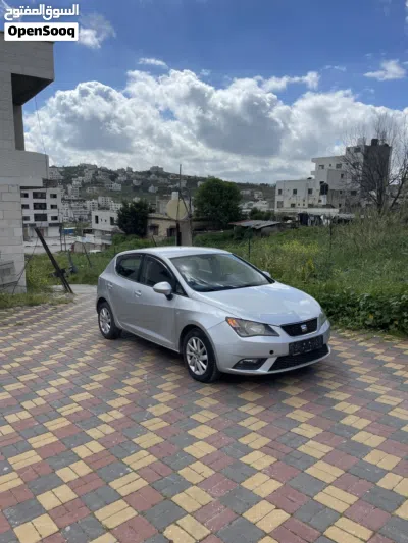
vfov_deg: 69.4
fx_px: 393
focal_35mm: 25
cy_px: 272
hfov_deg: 54.9
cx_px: 204
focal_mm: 5.1
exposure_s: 1/4902
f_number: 1.6
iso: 32
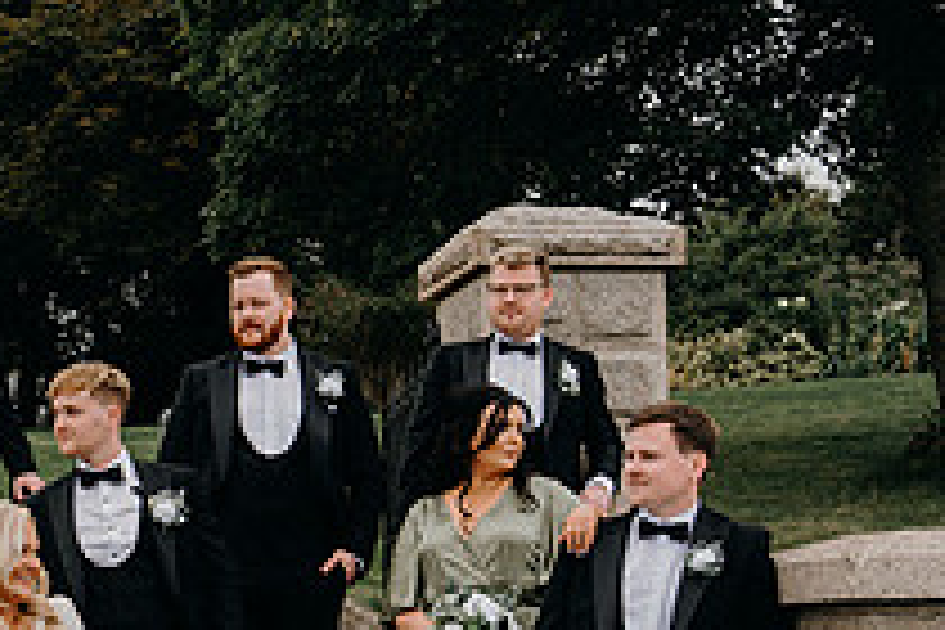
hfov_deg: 23.5
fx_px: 2179
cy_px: 565
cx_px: 18
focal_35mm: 83
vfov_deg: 16.2
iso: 320
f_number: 5.6
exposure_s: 1/250
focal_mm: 30
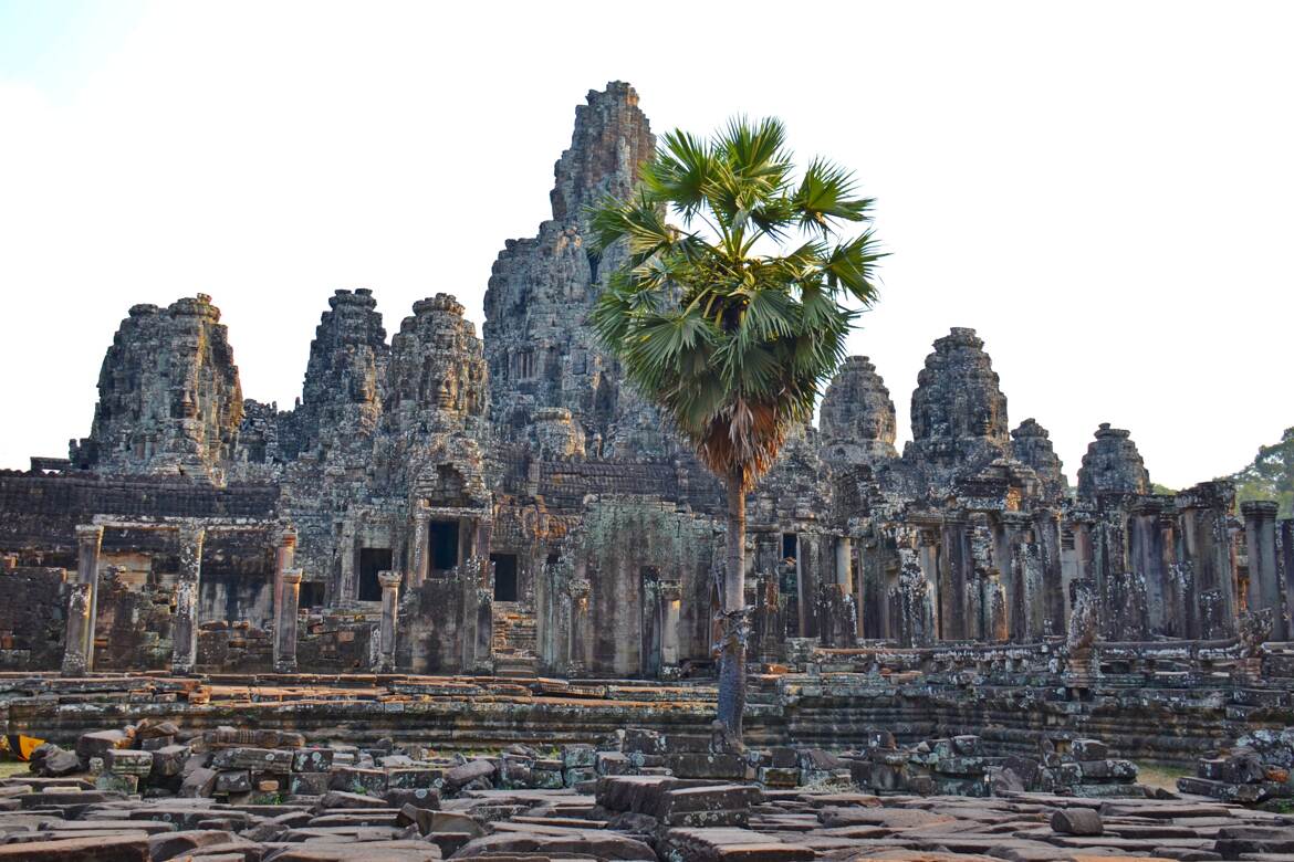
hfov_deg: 46.4
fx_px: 1510
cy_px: 431
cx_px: 647
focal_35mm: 42
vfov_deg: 31.9
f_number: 5.6
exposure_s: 1/125
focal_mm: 28
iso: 100
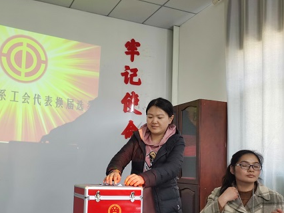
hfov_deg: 48.0
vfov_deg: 37.3
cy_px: 145
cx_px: 91
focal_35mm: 38
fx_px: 312
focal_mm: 5.58
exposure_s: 1/50
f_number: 1.8
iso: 320
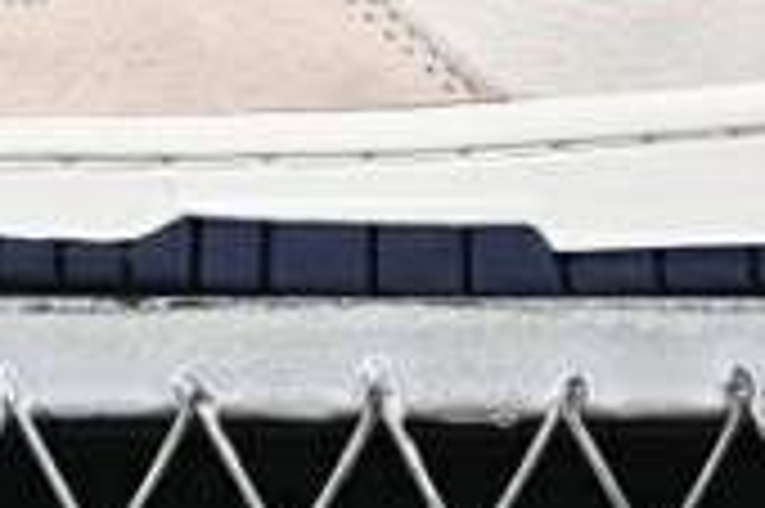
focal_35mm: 322
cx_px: 616
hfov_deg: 6.4
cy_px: -382
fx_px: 6836
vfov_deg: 4.2
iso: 160
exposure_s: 1/80
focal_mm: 50
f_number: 7.1
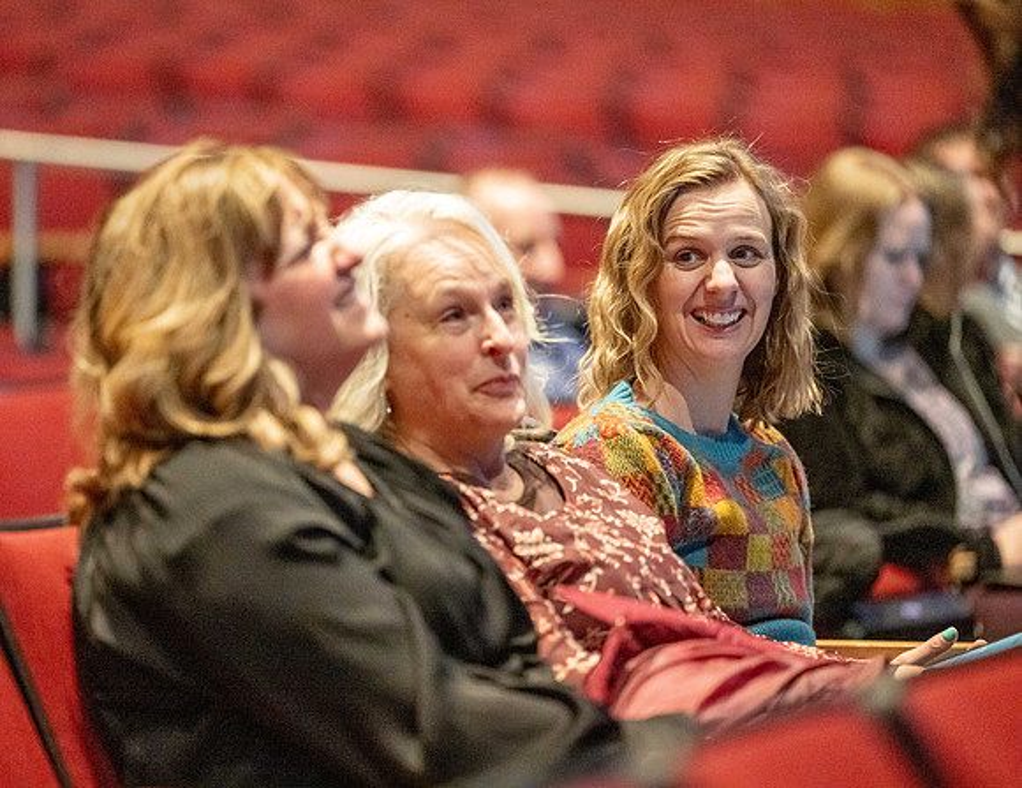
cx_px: 427
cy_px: 392
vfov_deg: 6.8
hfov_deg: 8.8
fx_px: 6606
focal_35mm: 222
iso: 10000
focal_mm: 200
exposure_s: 1/160
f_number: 2.8
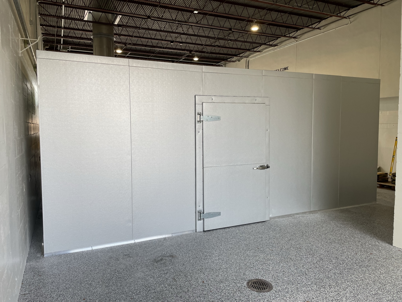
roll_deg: +0.2
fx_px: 302
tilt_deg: -3.0
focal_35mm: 26
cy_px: 151
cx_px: 201
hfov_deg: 67.3
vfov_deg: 53.1
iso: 32
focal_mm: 4.2
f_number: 1.6
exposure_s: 1/201
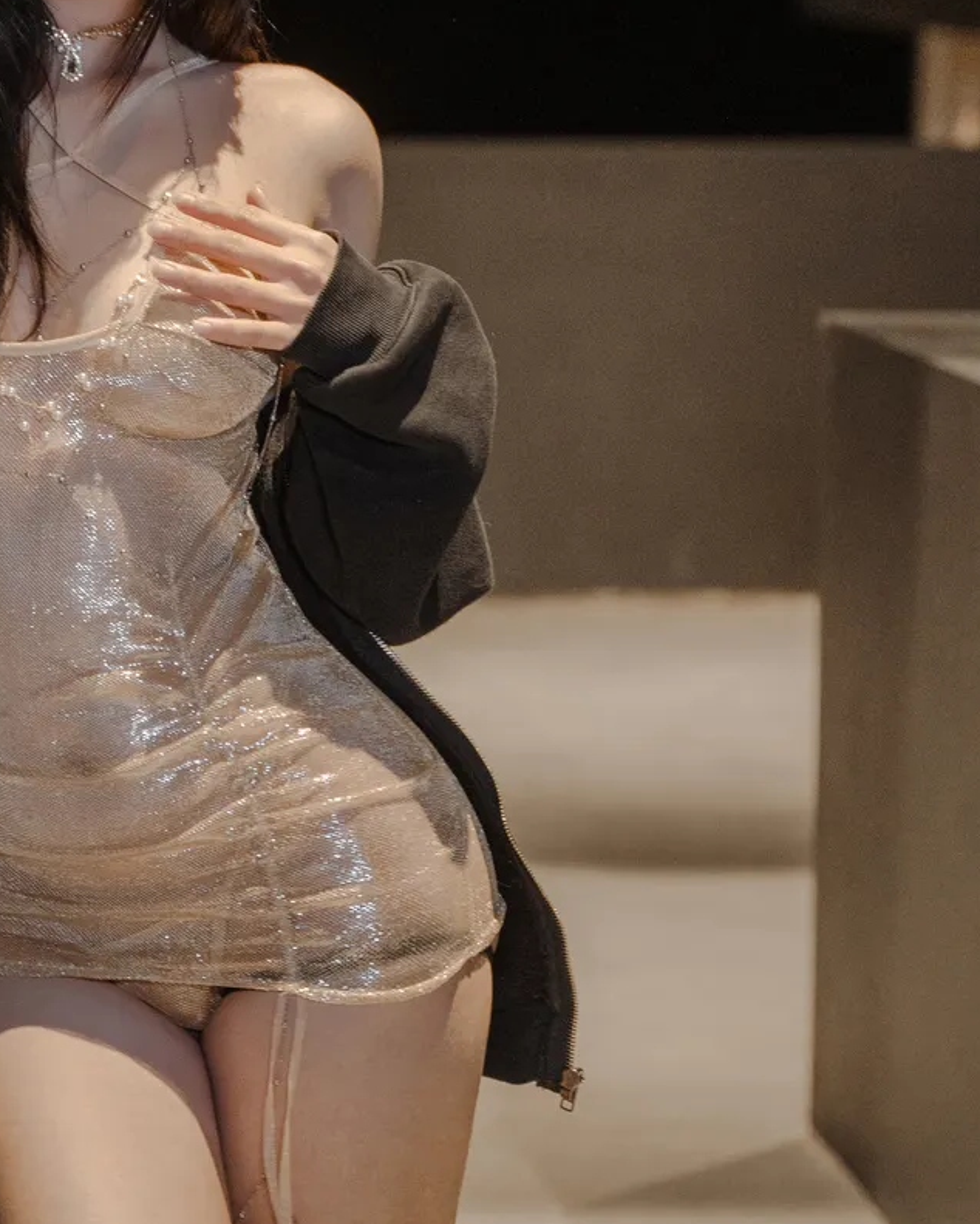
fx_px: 4095
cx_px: 110
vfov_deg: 16.9
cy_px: 363
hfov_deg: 13.5
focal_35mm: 113
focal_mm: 53
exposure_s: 1/200
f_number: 2.8
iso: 2000
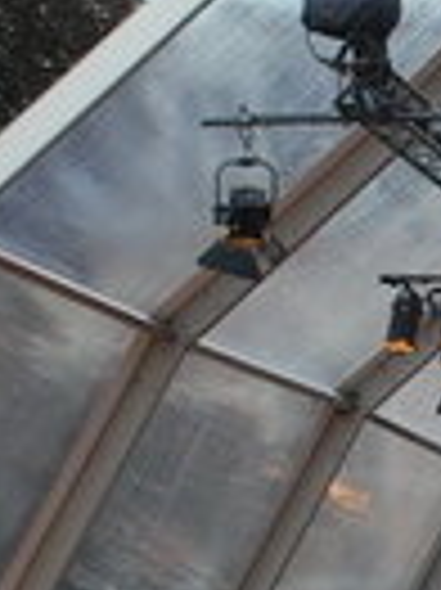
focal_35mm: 302
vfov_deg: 6.6
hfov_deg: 4.8
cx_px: 950
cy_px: 495
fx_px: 5138
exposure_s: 1/80
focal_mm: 38
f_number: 4.5
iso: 320
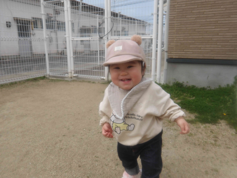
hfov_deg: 65.3
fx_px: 185
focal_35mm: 27
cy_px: 89
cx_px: 118
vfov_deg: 51.4
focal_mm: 4.9
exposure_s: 1/1055
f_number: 3
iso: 100
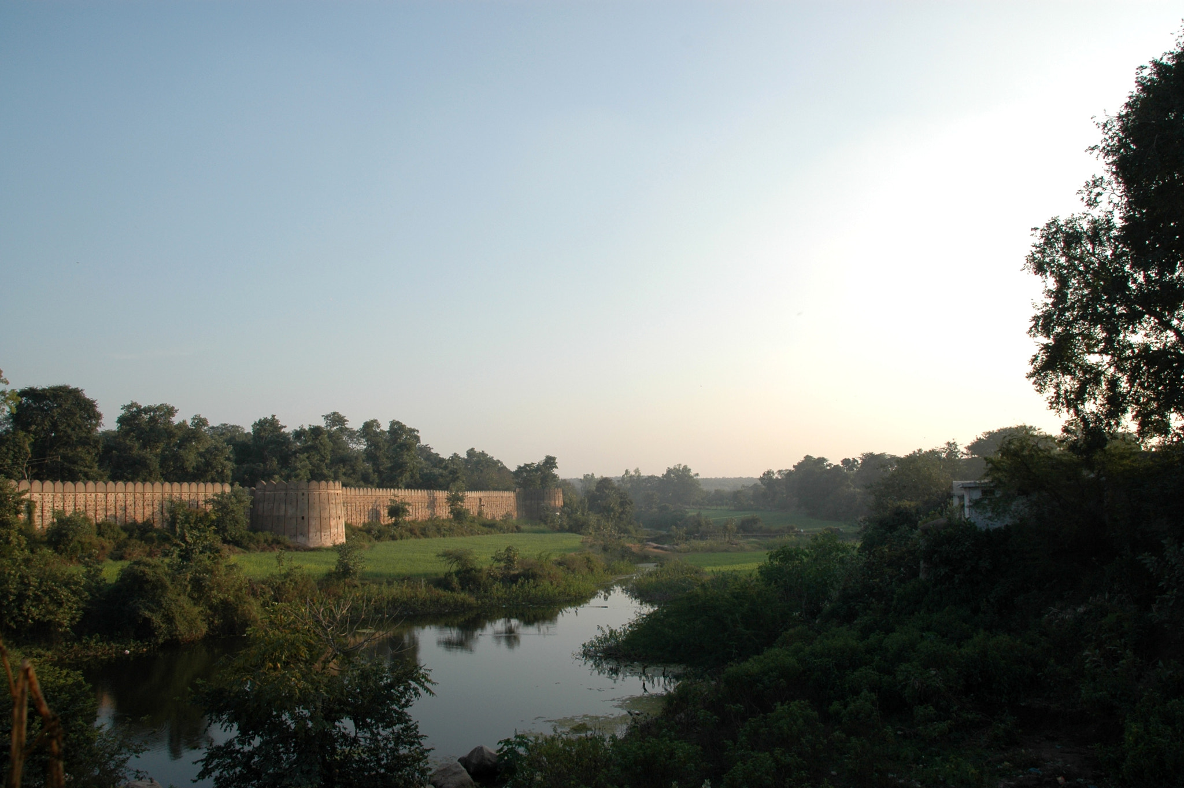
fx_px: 887
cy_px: 394
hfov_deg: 67.4
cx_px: 592
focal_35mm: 27
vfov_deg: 47.9
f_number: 8
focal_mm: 18
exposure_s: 1/250
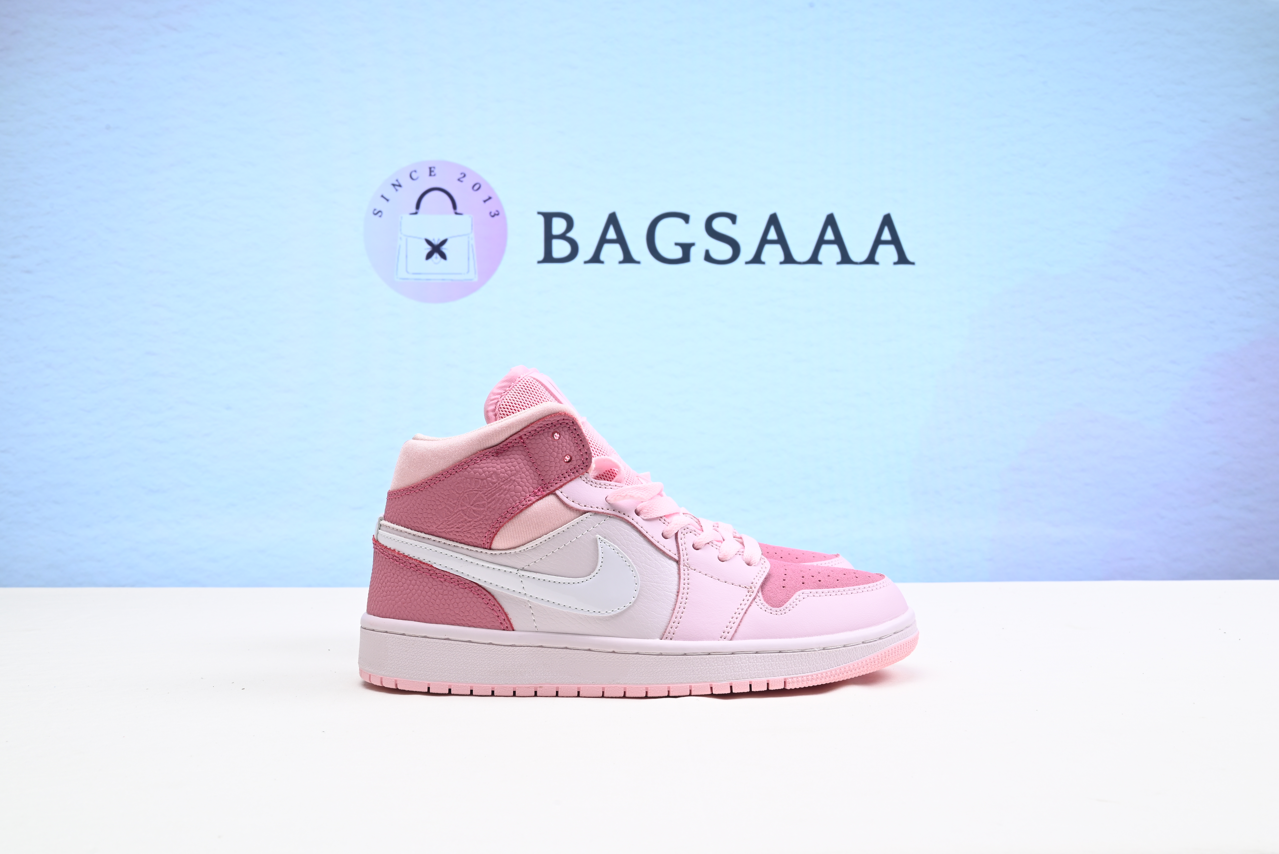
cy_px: 427
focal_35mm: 37
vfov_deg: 36.0
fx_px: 1315
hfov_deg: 51.9
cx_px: 640
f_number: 16
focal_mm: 37
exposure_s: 1/2
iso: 100
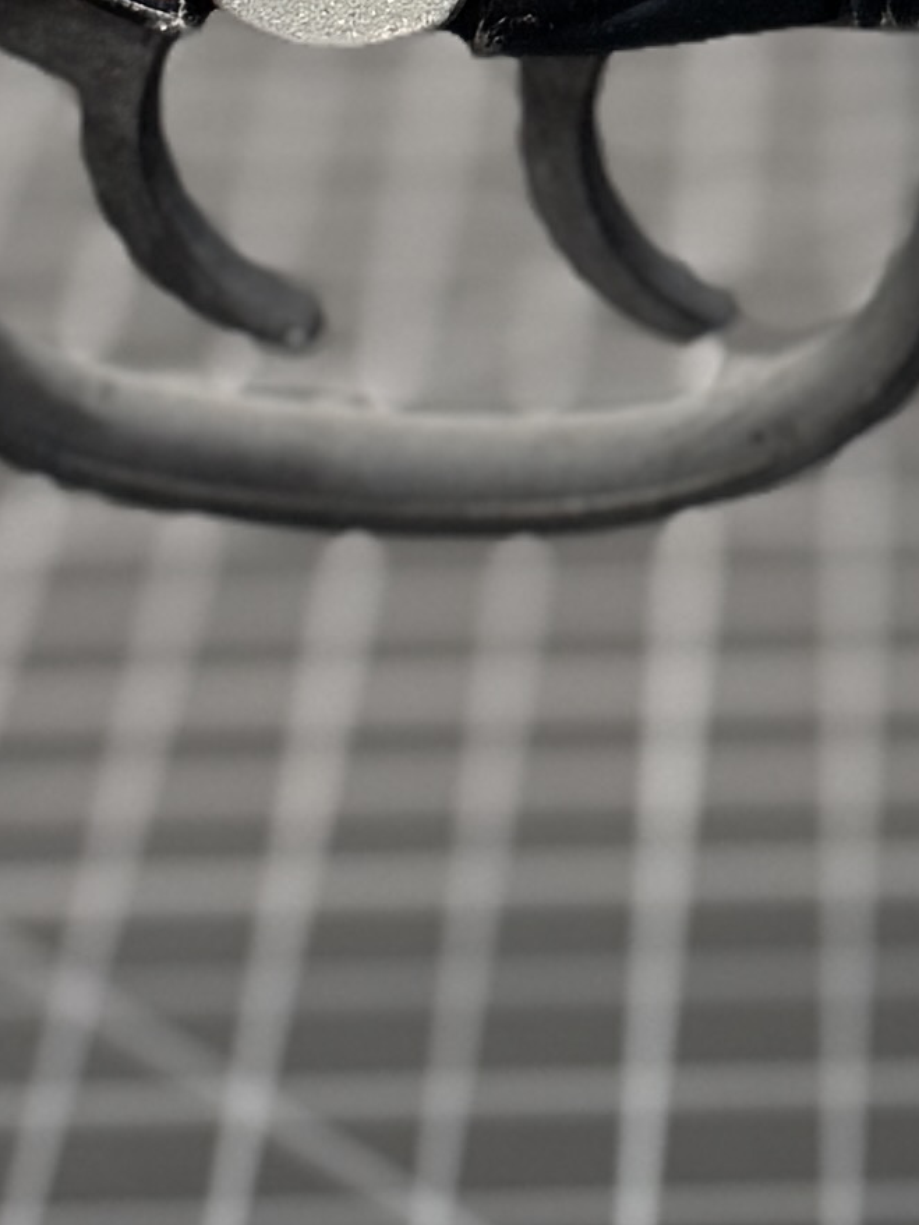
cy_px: -379
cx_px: 1123
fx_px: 5523
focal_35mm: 156
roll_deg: +0.1
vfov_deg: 12.3
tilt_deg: -18.9
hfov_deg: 9.4
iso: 125
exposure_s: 1/60
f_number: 1.78
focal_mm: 6.76
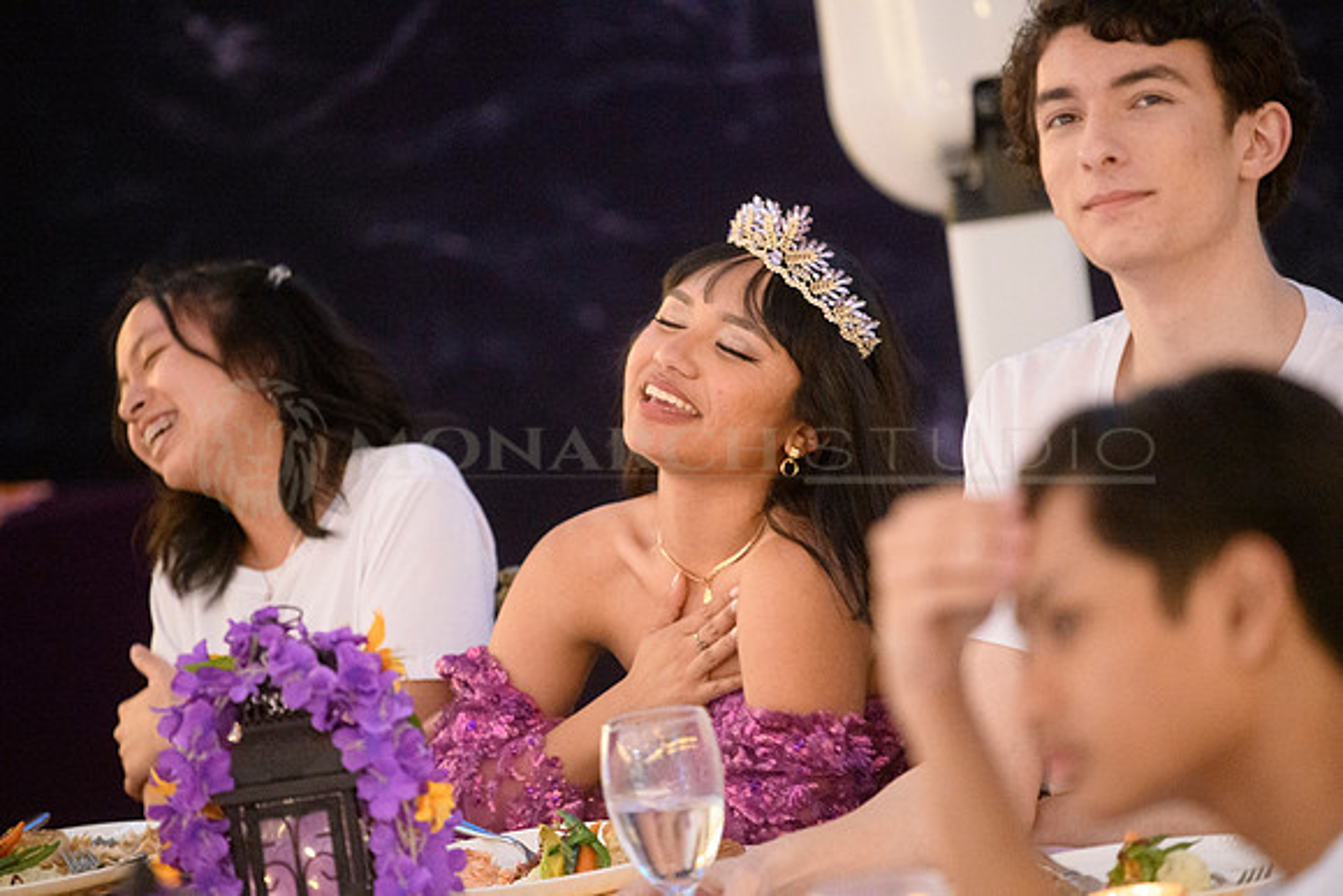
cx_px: 672
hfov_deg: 10.3
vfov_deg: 6.9
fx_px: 7463
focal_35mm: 200
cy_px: 448
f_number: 4
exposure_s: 1/80
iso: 10000
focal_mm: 200
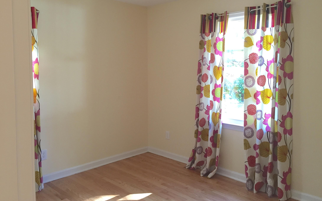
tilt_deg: -3.2
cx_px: 161
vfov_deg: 40.4
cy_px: 82
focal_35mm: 31
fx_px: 272
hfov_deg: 61.2
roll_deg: +0.1
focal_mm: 4.15
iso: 125
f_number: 2.2
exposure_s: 1/30
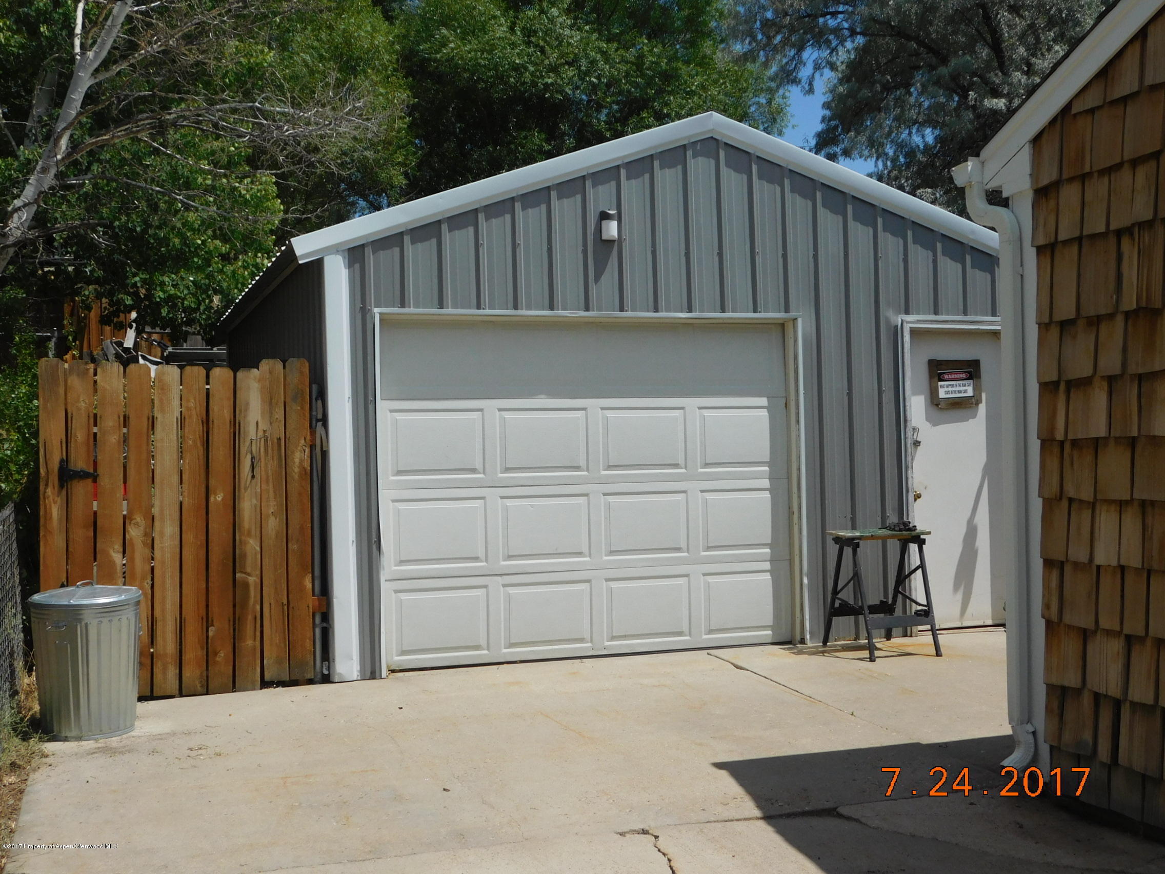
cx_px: 582
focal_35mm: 40
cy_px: 437
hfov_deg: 46.8
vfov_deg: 36.0
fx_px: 1346
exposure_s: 1/640
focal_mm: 7.1
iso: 125
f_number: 7.2
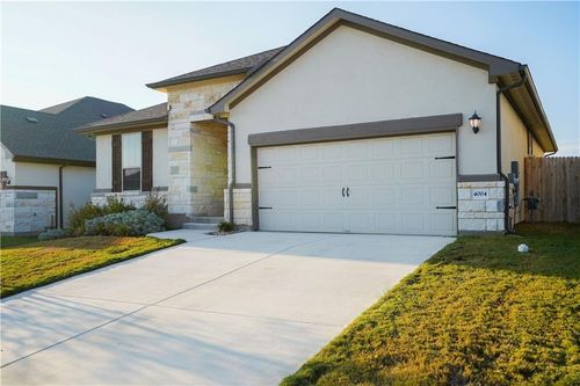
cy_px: 193
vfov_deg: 43.6
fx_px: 483
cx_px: 290
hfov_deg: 61.9
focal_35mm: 30
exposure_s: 1/100
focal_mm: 30
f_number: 8
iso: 100
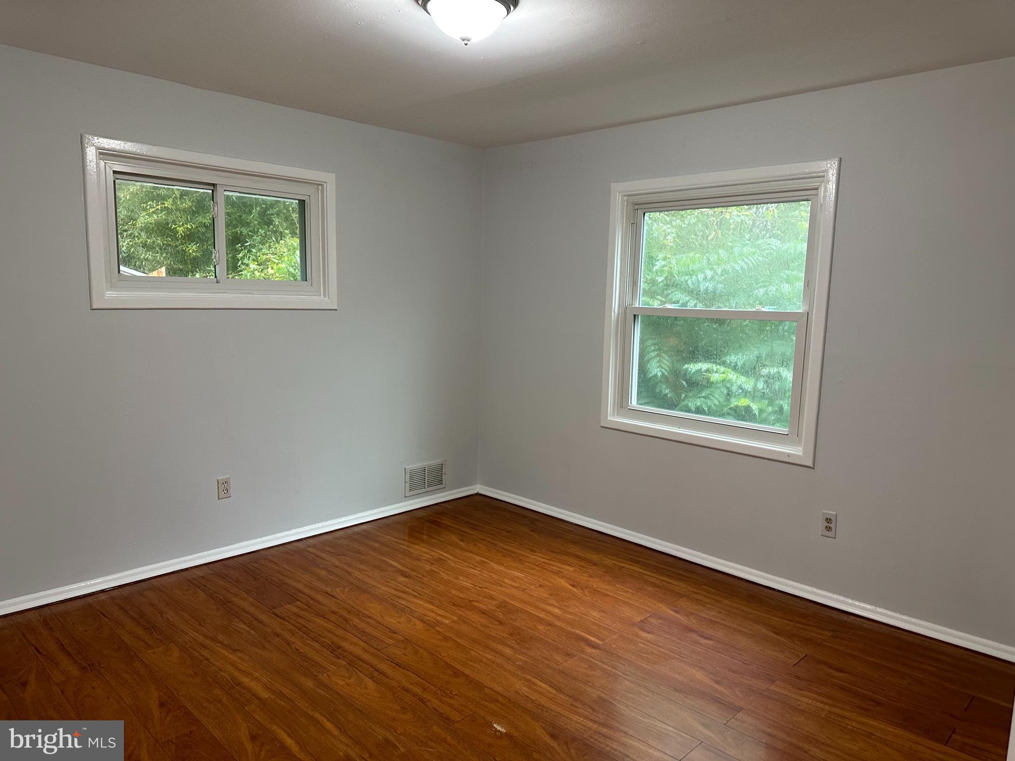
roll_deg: -2.1
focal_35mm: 24
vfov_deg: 56.8
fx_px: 704
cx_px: 508
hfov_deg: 71.6
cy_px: 380
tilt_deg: -7.2
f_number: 1.78
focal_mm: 6.86
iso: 200
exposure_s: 1/60
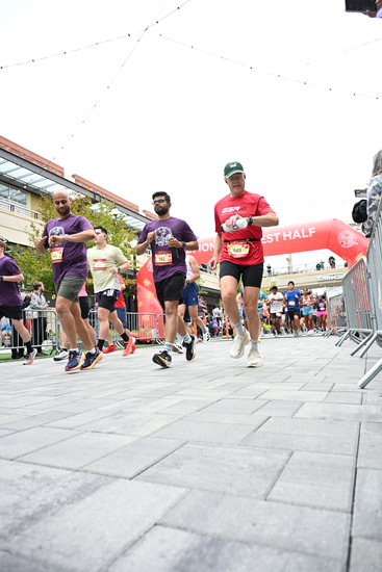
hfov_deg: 53.2
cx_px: 191
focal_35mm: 24
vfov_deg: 73.7
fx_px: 382
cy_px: 286
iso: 2000
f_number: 4
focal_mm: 24
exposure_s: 1/640
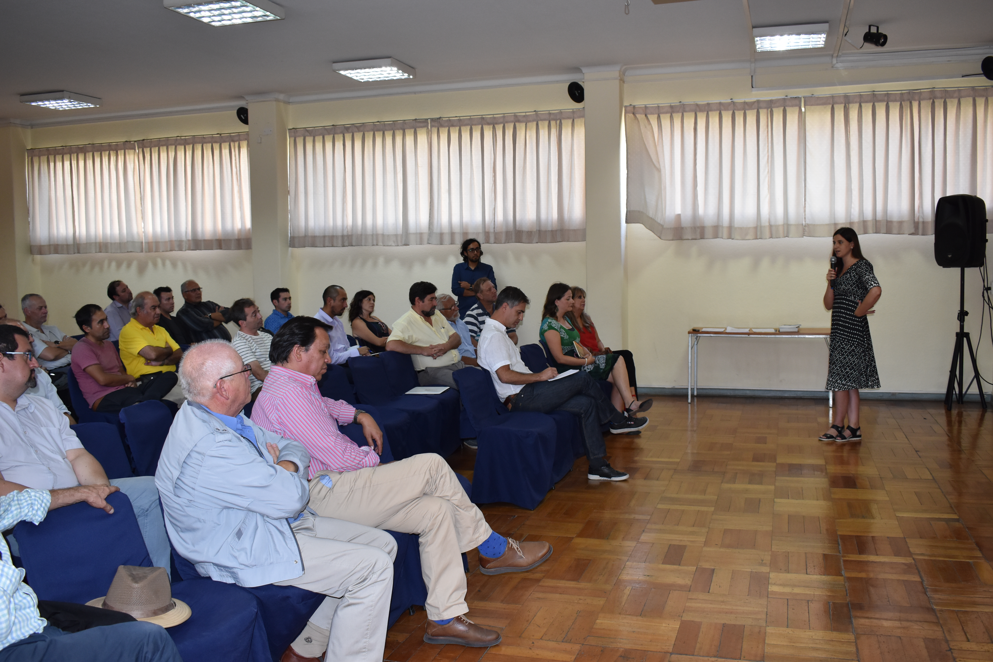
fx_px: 910
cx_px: 496
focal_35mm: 33
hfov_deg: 57.2
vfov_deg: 40.0
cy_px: 331
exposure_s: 1/100
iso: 800
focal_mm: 22
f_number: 5
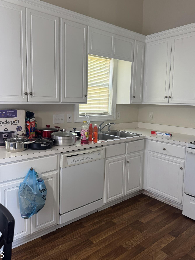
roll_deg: -0.8
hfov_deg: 51.3
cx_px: 91
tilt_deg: -5.6
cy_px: 122
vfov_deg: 65.3
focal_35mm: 27
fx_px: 203
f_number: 1.78
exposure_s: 1/120
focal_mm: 6.76
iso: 200
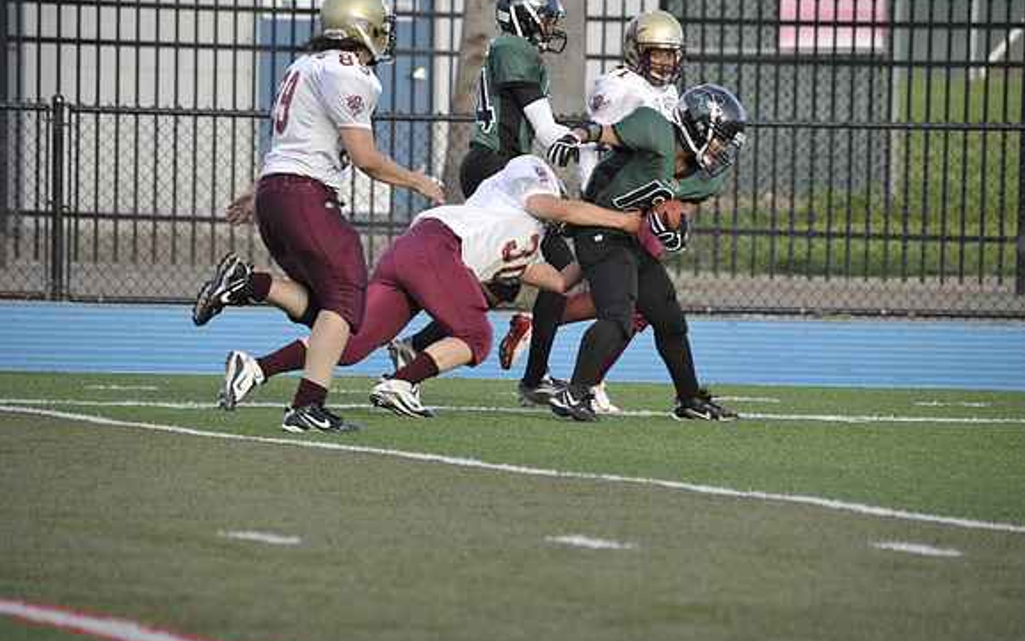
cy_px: 323
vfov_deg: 2.6
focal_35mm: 512
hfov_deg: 4.1
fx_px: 14307
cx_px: 513
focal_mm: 500
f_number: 10
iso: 2800
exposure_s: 1/1000
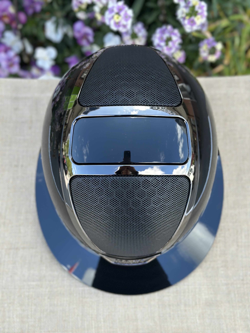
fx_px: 462
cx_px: 125
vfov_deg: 39.7
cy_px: 166
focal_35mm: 48
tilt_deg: -70.9
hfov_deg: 30.3
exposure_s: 1/463
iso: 80
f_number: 1.78
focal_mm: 6.86
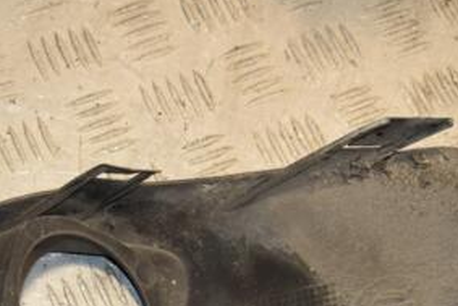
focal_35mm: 89
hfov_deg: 22.7
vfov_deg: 15.1
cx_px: 121
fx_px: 1133
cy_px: 303
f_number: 7.1
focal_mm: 28
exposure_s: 1/200
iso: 800
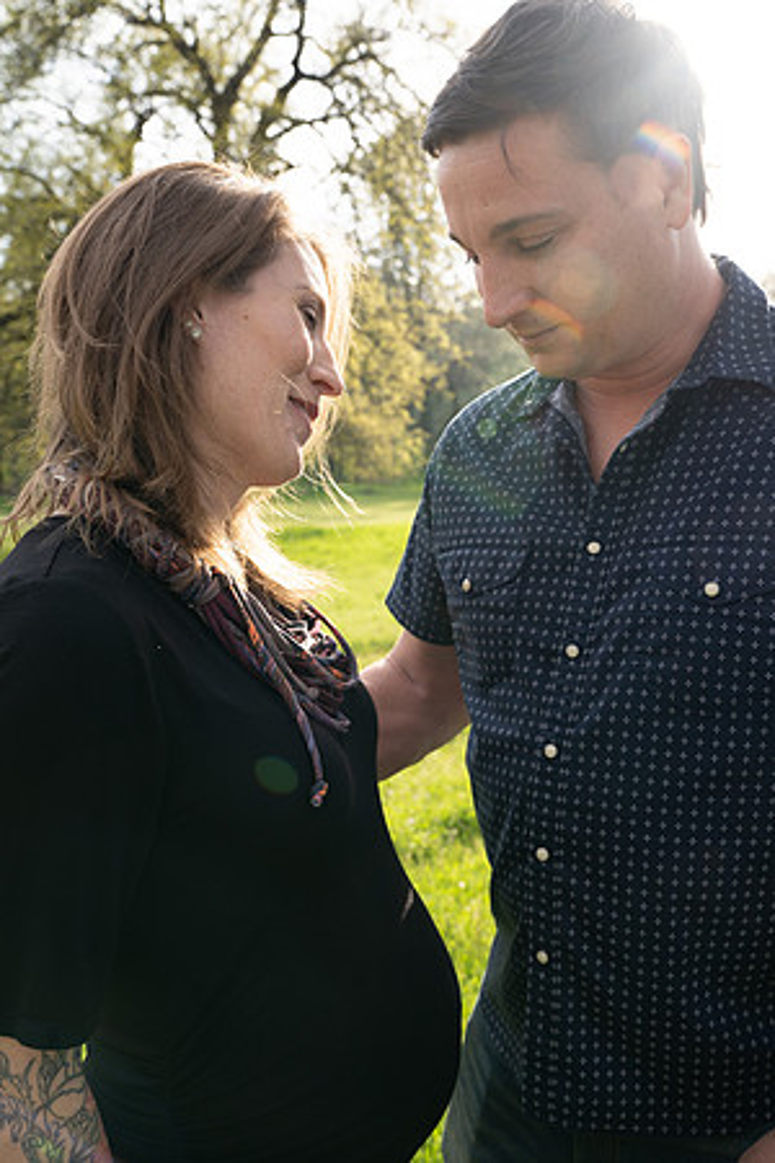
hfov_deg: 37.9
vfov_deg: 54.4
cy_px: 582
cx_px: 388
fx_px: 1130
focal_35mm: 35
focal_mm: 35
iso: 100
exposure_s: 1/125
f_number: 6.3
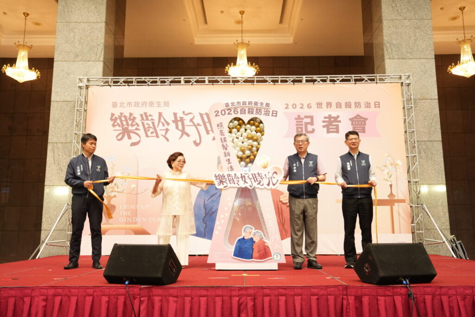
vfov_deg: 40.0
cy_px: 158
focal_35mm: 33
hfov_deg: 57.2
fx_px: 435
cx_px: 238
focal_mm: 33
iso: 1600
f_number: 5
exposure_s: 1/200
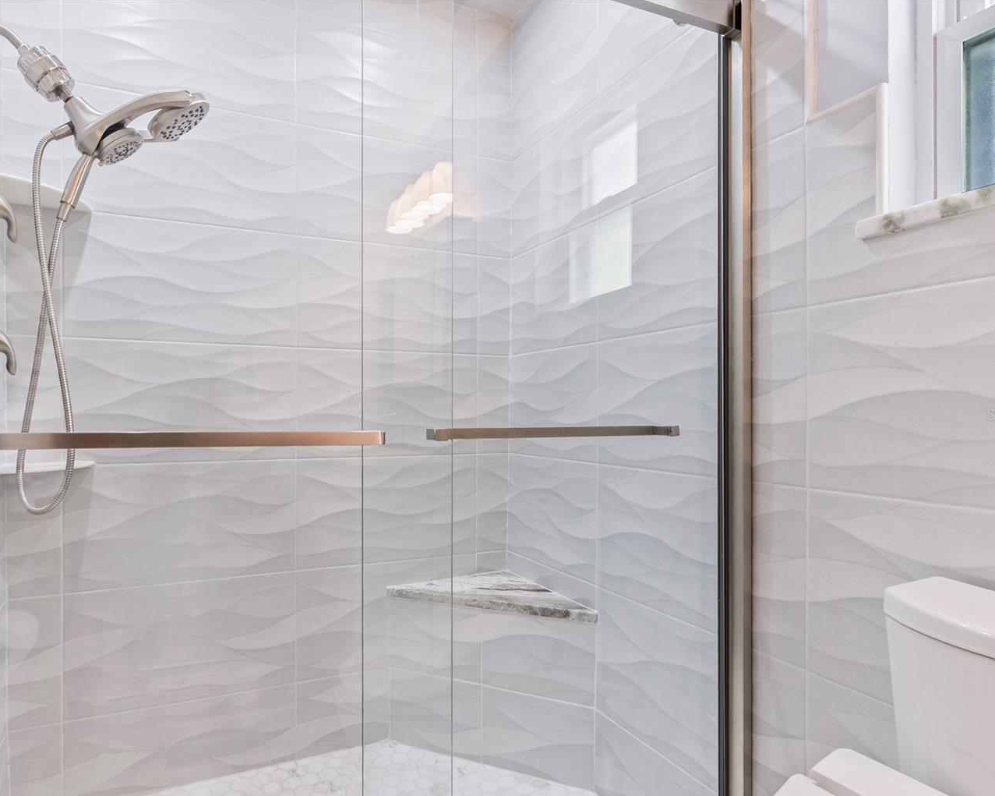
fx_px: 589
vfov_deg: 68.1
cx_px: 433
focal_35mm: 20
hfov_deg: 80.0
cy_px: 414
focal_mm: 17
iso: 100
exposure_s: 1/1.67
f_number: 8
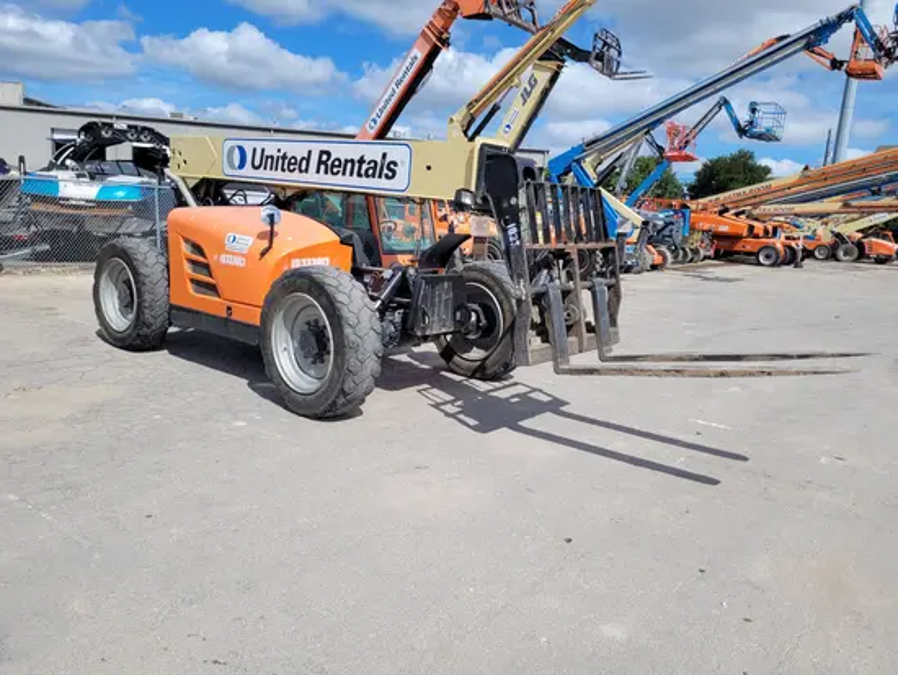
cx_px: 449
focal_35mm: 26
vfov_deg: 53.1
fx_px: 675
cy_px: 338
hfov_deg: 67.3
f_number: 1.8
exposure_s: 1/2897
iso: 40
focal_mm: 5.4
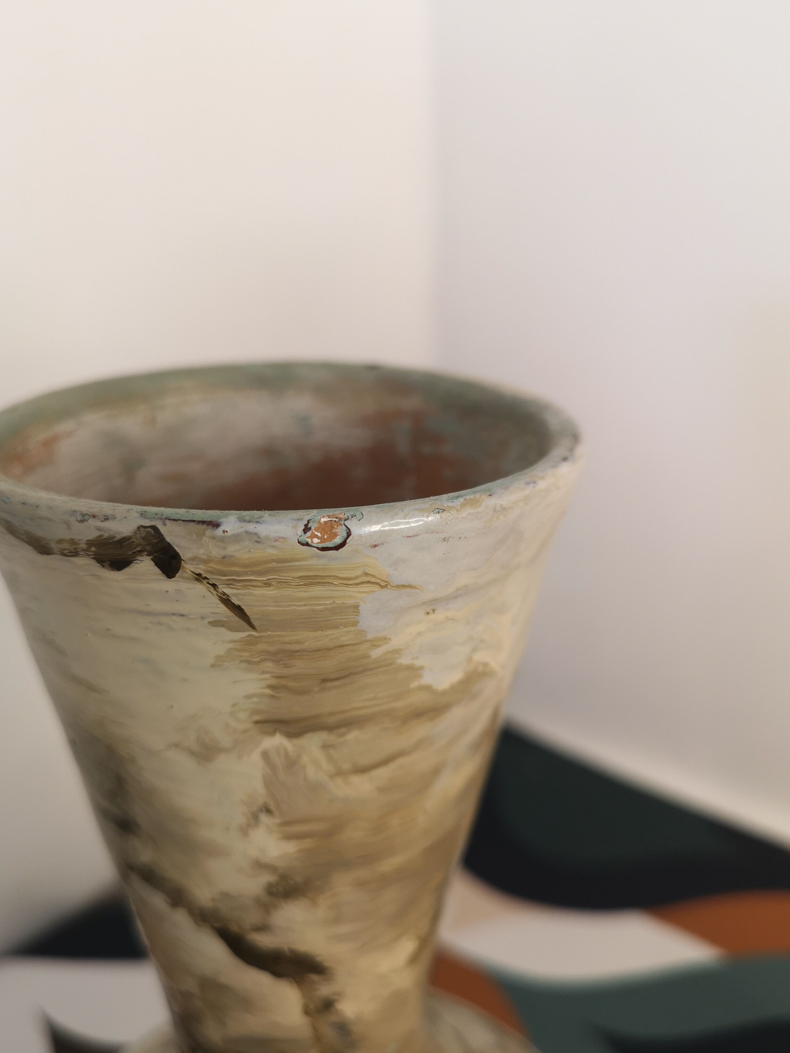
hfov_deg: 46.8
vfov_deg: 59.9
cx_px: 377
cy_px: 546
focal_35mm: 30
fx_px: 913
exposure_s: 1/50
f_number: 1.8
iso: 125
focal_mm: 5.58
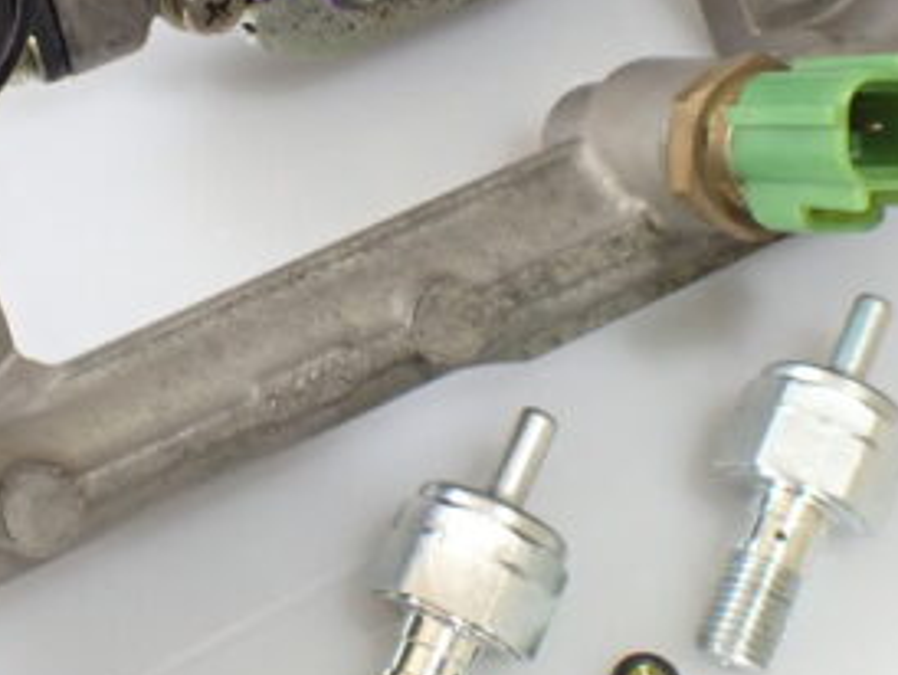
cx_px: 288
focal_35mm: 84
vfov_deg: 17.5
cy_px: 197
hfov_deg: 23.1
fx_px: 2181
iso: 500
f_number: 2.3
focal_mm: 5.4
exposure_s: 1/125
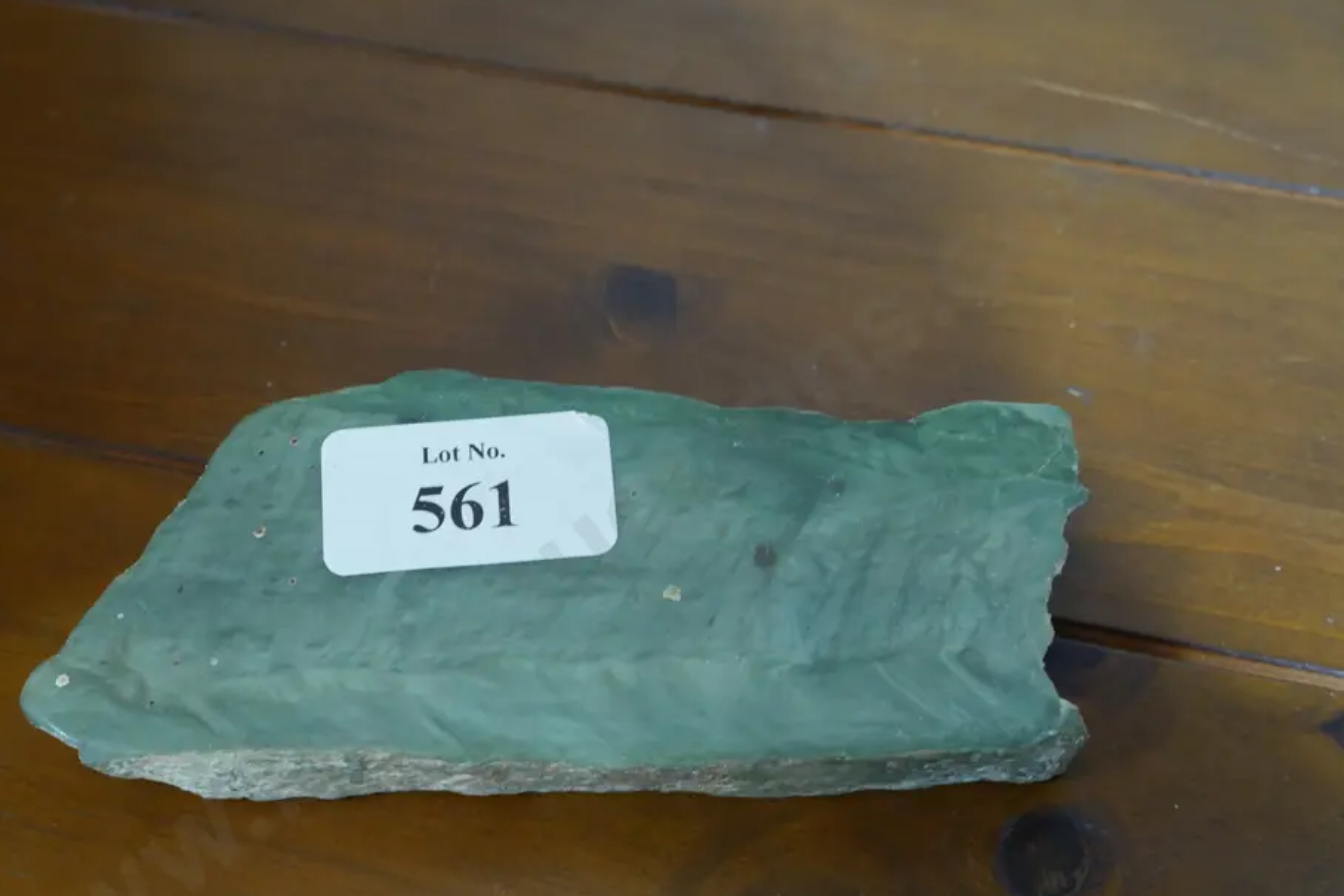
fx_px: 2016
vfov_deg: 25.0
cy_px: 549
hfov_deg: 36.8
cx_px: 592
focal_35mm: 54
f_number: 5.1
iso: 1600
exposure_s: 1/60
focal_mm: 23
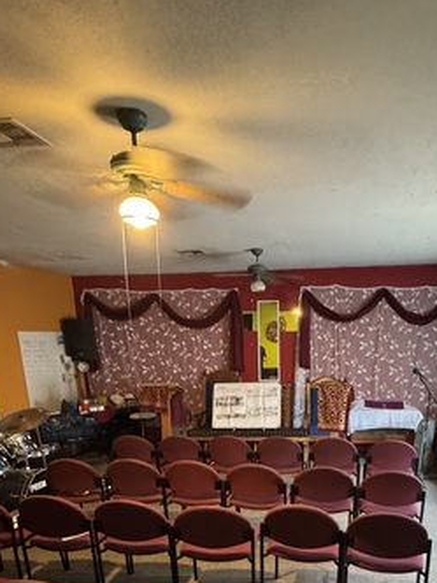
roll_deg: +0.0
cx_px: 290
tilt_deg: -14.0
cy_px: 460
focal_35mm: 27
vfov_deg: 60.5
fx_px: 454
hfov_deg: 50.5
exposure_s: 1/30
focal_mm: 2.22
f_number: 2.2
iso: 1250
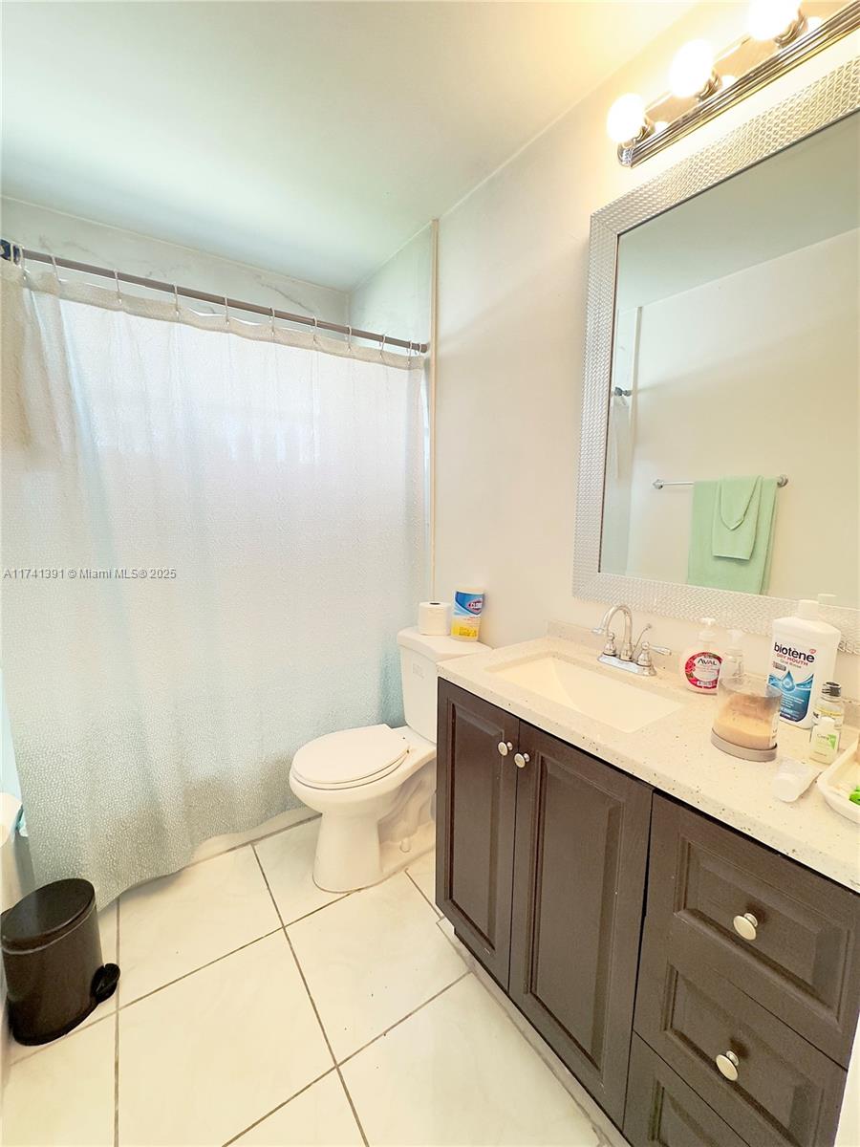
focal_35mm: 14
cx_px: 430
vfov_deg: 102.1
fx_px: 464
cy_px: 574
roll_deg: +0.5
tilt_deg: -9.1
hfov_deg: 85.7
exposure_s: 1/60
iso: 640
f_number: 2.2
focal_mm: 2.22
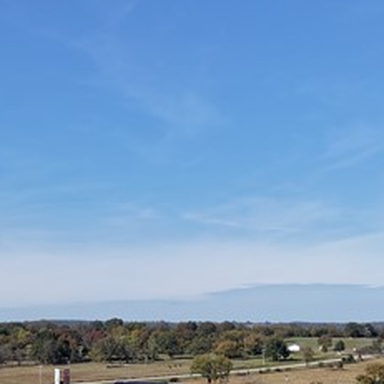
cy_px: 336
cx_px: -63
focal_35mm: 94
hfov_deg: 17.7
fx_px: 1180
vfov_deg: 18.2
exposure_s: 1/3200
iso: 120
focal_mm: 8.67
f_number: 1.8
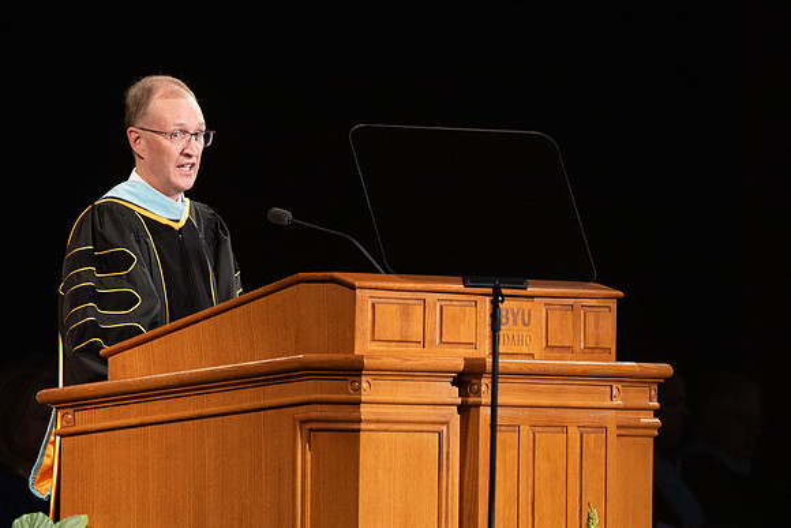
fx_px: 12012
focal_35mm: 547
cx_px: 418
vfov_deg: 2.5
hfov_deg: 3.8
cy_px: 239
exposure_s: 1/100
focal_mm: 500
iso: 3200
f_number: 5.6
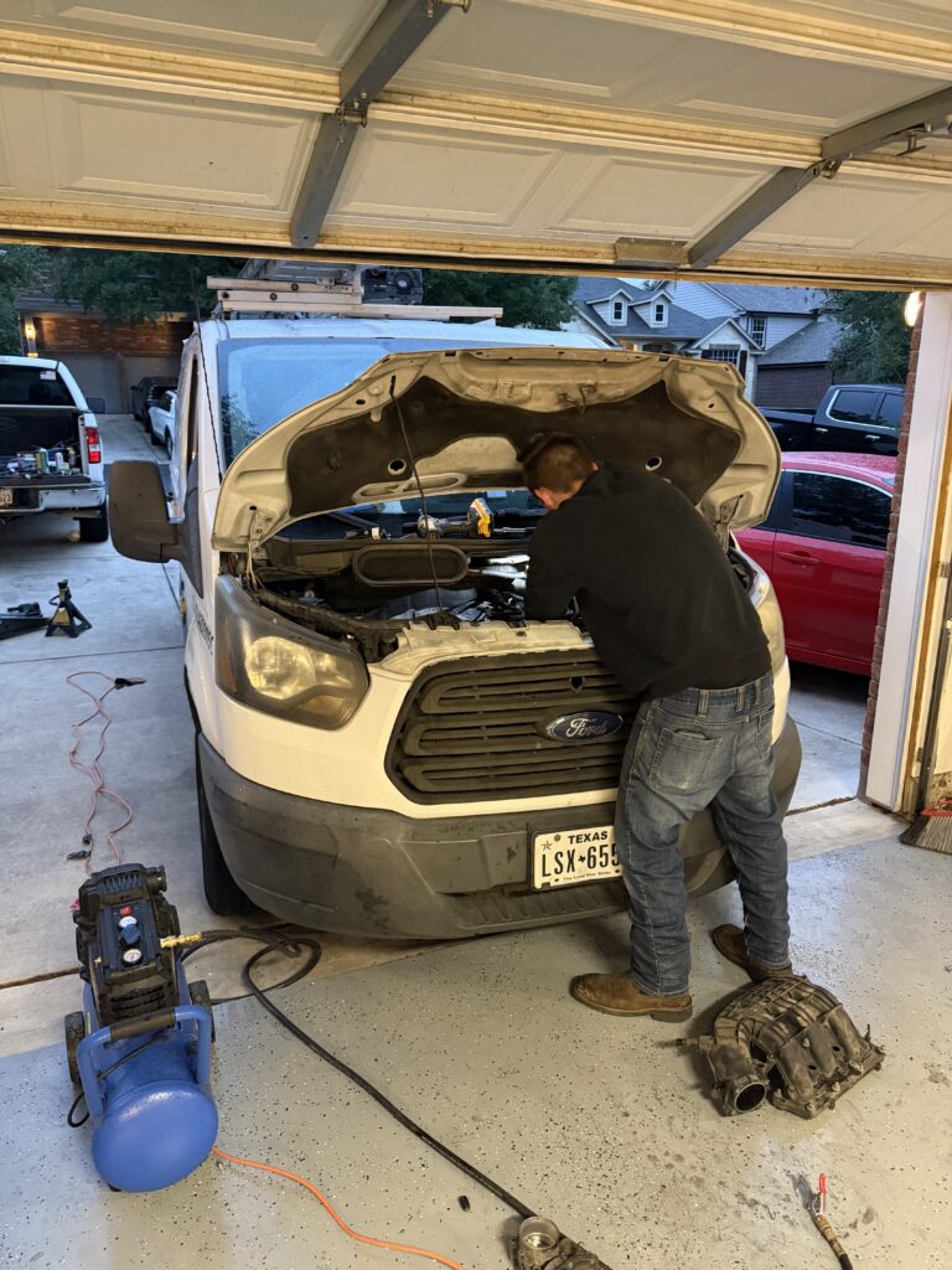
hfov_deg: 56.8
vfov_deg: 71.6
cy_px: 635
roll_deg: +0.5
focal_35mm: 24
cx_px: 476
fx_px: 880
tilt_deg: -14.1
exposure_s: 1/40
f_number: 1.78
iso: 1000
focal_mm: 6.76
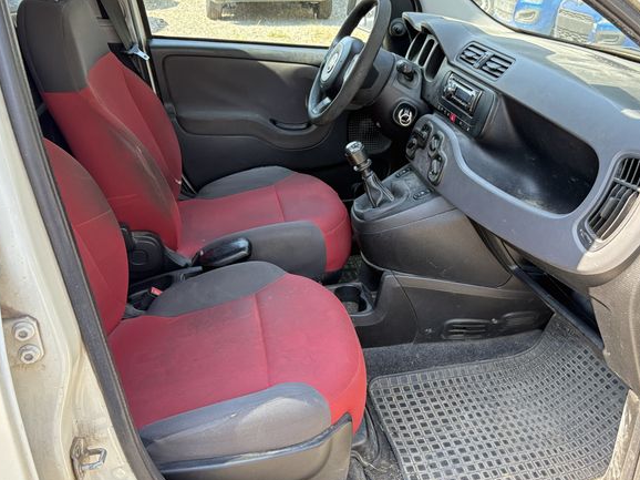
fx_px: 665
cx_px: 355
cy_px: 225
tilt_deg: -24.3
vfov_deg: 39.6
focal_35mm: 36
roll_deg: +1.7
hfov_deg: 51.3
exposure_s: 1/147
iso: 125
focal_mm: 5.96
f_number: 1.6
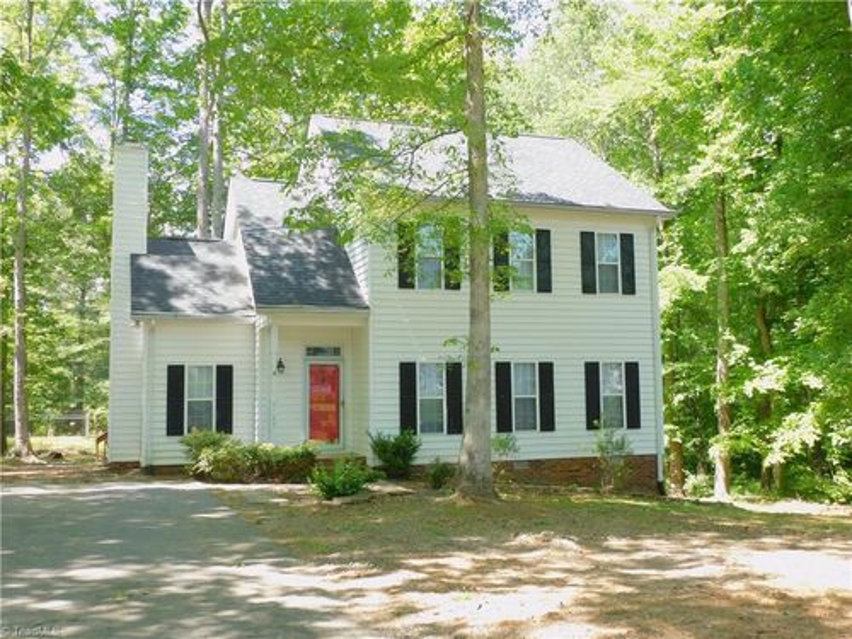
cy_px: 320
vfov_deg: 40.7
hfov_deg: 52.6
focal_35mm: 35
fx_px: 861
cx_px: 426
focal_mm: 6.3
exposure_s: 1/125
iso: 125
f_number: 3.8
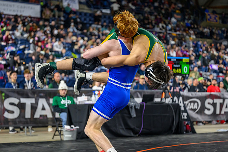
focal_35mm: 80
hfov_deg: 25.5
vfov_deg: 17.1
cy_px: 68
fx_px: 505
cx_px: 121
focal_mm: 70
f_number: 2.8
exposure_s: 1/800
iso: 2500
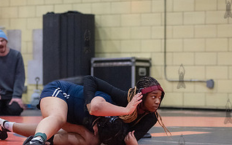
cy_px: 111
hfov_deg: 12.0
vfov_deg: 7.5
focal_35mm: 174
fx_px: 1101
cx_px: 87
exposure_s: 1/500
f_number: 3.2
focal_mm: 92
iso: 8000
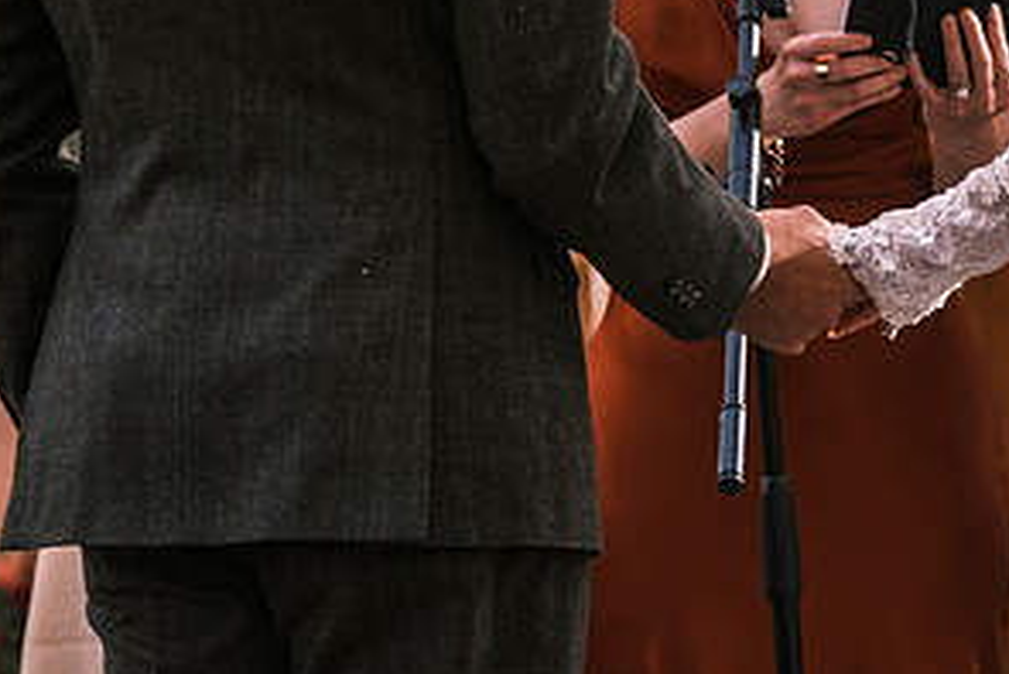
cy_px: 368
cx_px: 889
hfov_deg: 5.4
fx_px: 10683
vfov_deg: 3.6
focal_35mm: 381
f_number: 3.6
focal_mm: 129.2
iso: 400
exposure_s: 1/500
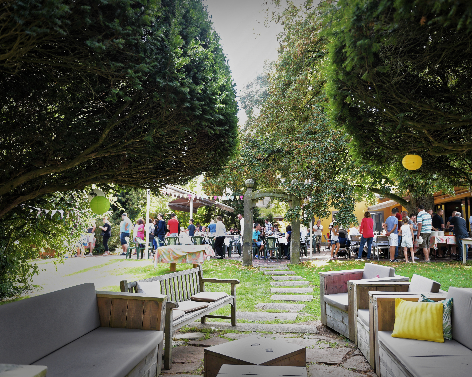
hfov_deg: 61.9
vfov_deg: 51.5
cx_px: 269
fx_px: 391
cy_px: 189
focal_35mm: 28
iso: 1250
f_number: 2.8
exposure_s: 1/800
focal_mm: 24
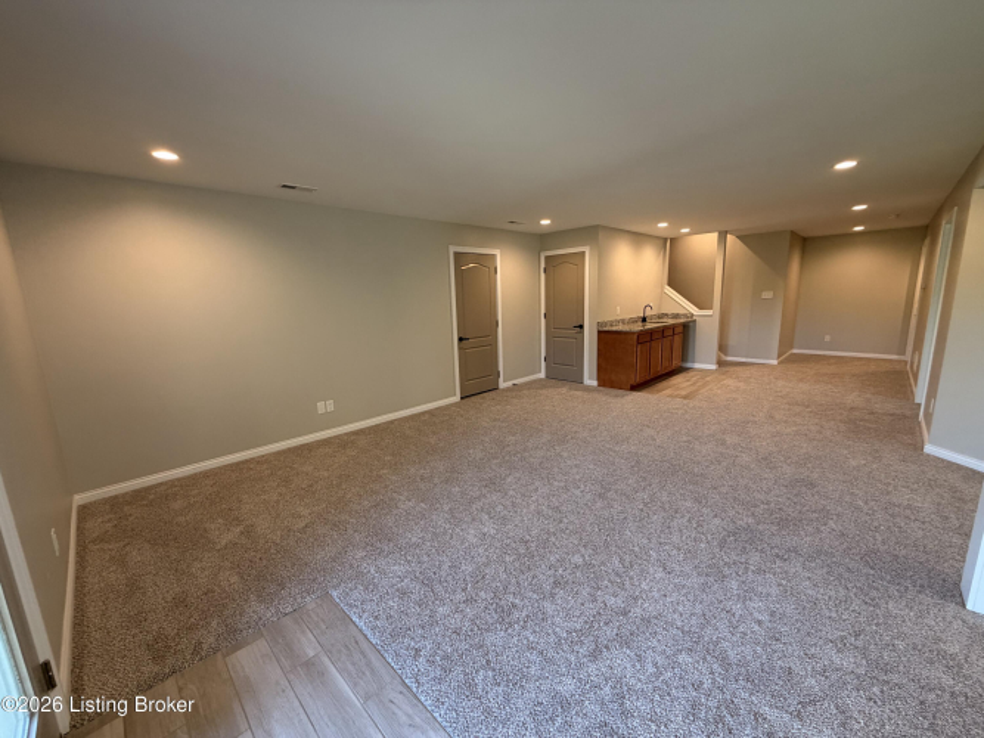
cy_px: 369
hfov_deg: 102.1
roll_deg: +2.3
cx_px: 492
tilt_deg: -10.5
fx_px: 398
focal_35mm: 14
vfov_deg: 85.7
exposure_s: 1/120
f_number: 2.2
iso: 250
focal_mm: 2.22
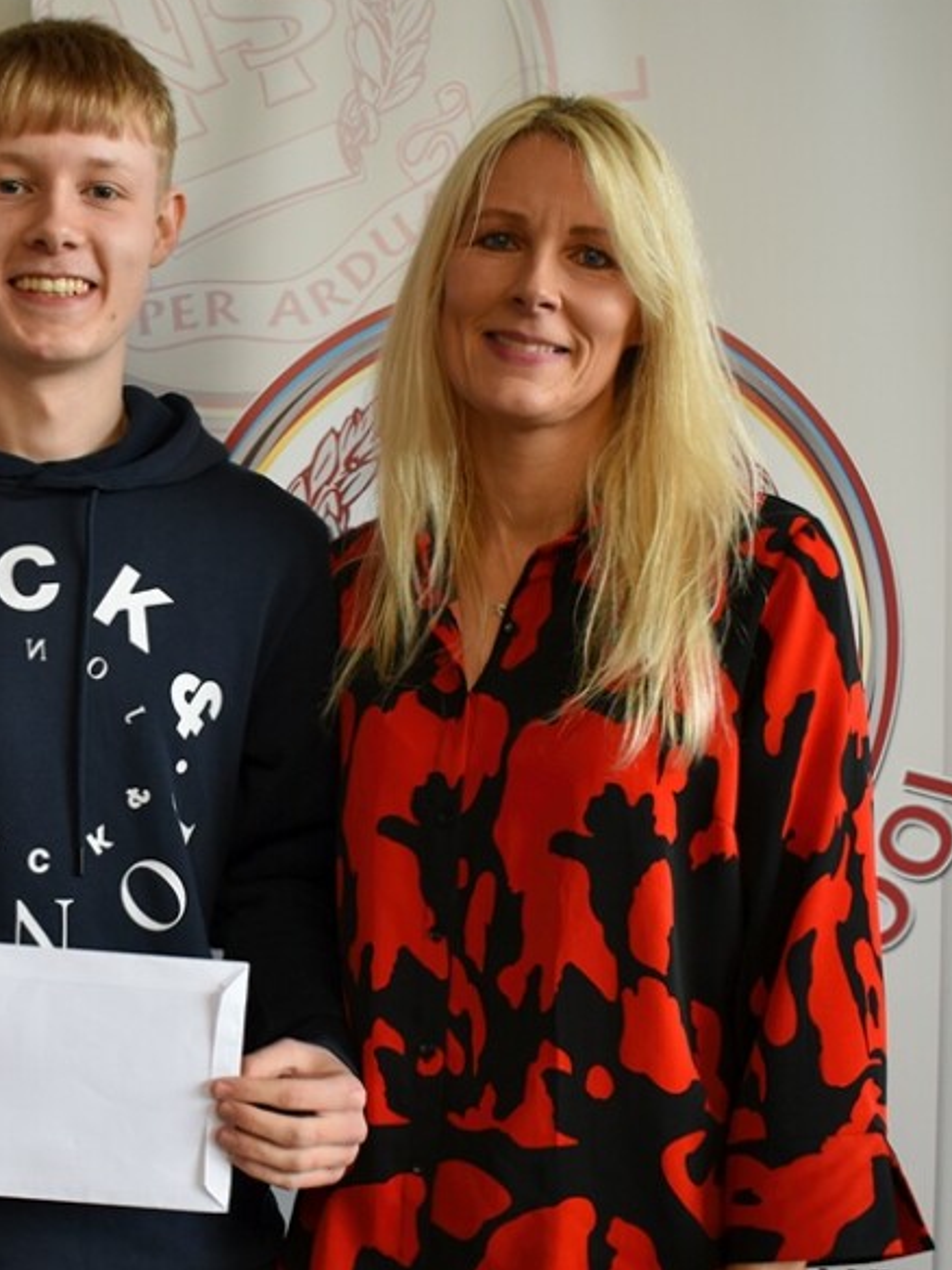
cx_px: -17
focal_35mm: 40
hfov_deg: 32.8
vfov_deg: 46.8
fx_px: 1467
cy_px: 637
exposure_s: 1/60
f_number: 4
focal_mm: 18
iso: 560
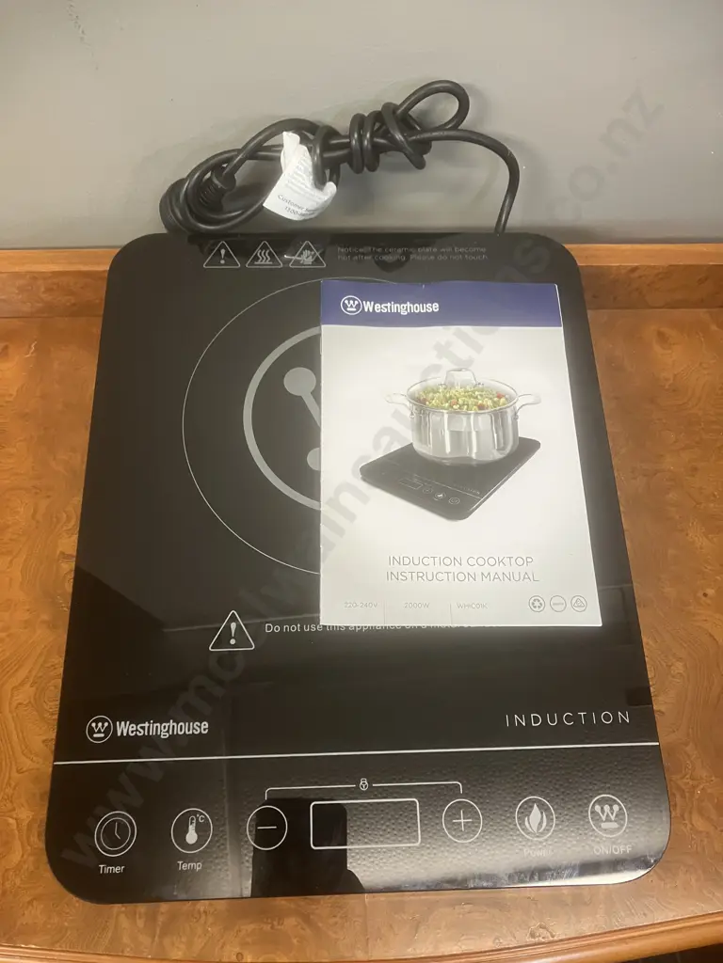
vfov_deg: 63.4
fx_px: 780
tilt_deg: -62.0
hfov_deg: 49.7
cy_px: 482
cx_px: 362
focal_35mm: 28
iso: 200
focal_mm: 3.99
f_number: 1.8
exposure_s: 1/50
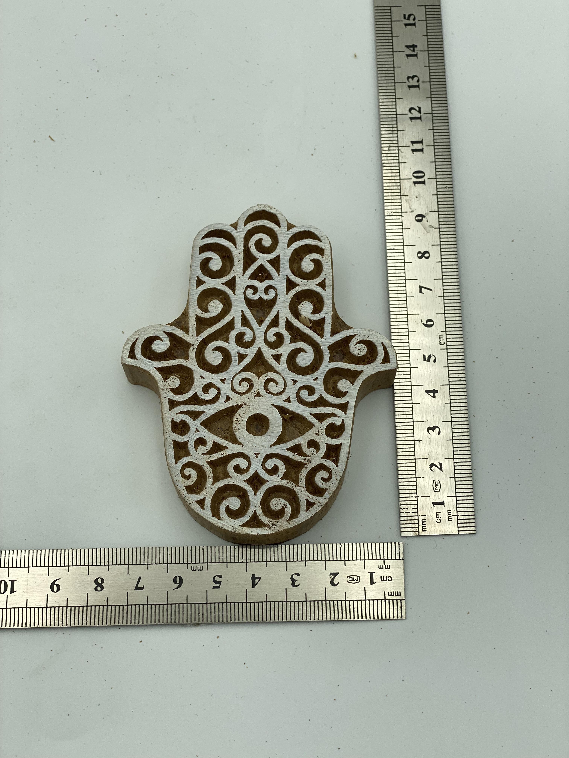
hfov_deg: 28.0
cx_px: 284
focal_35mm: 52
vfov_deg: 36.8
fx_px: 1140
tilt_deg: -73.7
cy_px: 379
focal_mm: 6
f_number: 2
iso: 20
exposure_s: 1/786
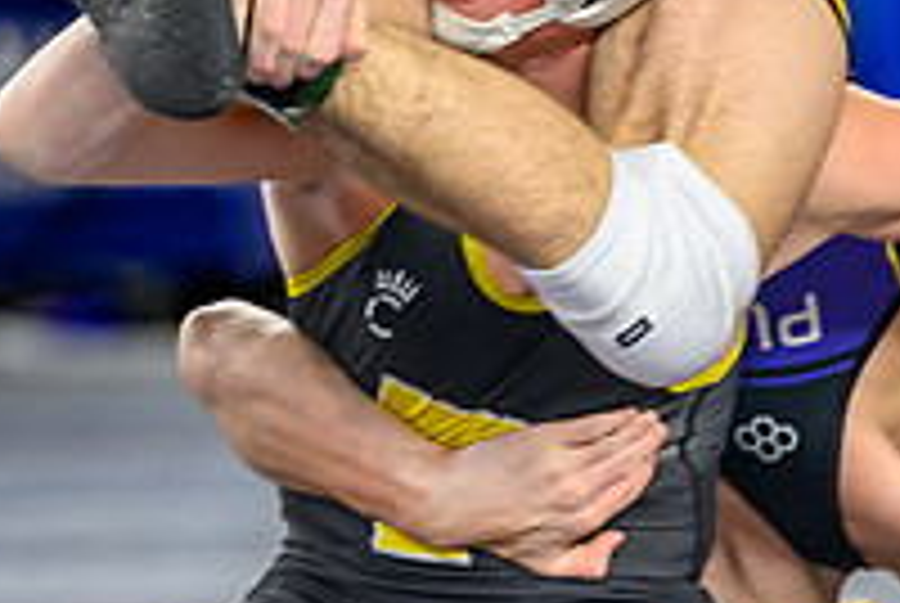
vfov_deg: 2.4
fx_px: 14246
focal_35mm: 569
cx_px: 387
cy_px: 295
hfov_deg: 3.6
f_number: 2.8
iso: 2000
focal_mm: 165
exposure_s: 1/800
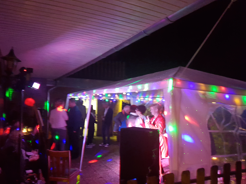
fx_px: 192
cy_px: 95
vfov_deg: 51.3
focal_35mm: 27
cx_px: 119
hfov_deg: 65.3
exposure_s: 1/10
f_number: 1.7
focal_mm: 4.2
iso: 500
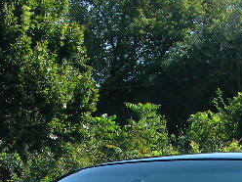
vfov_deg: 8.6
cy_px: 278
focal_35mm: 169
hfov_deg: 11.7
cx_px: 154
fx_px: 1181
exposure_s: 1/583
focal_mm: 7.3
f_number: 3.8
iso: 80
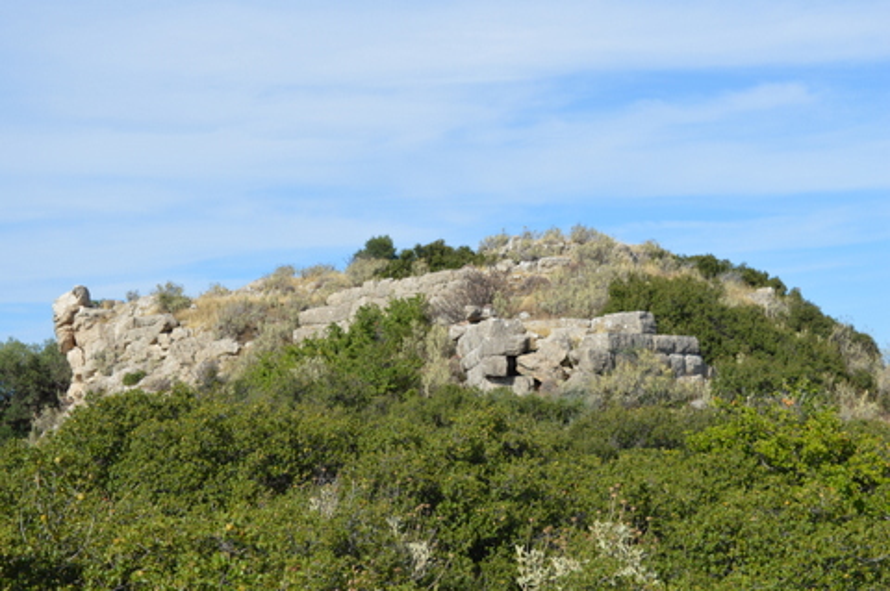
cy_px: 296
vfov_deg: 19.7
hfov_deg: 29.3
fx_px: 1704
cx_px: 445
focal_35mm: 69
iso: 100
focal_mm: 46
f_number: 9
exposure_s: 1/320
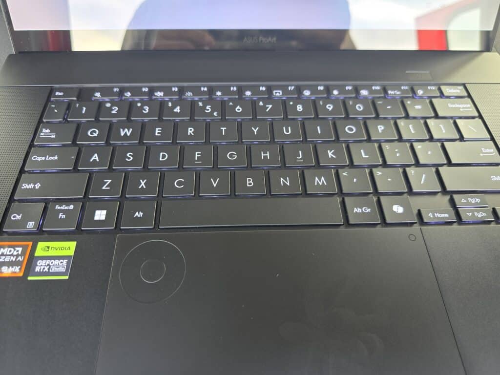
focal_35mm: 23
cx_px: 250
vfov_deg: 58.9
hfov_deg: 73.9
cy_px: 188
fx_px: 332
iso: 320
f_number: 1.7
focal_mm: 6.3
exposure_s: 1/100
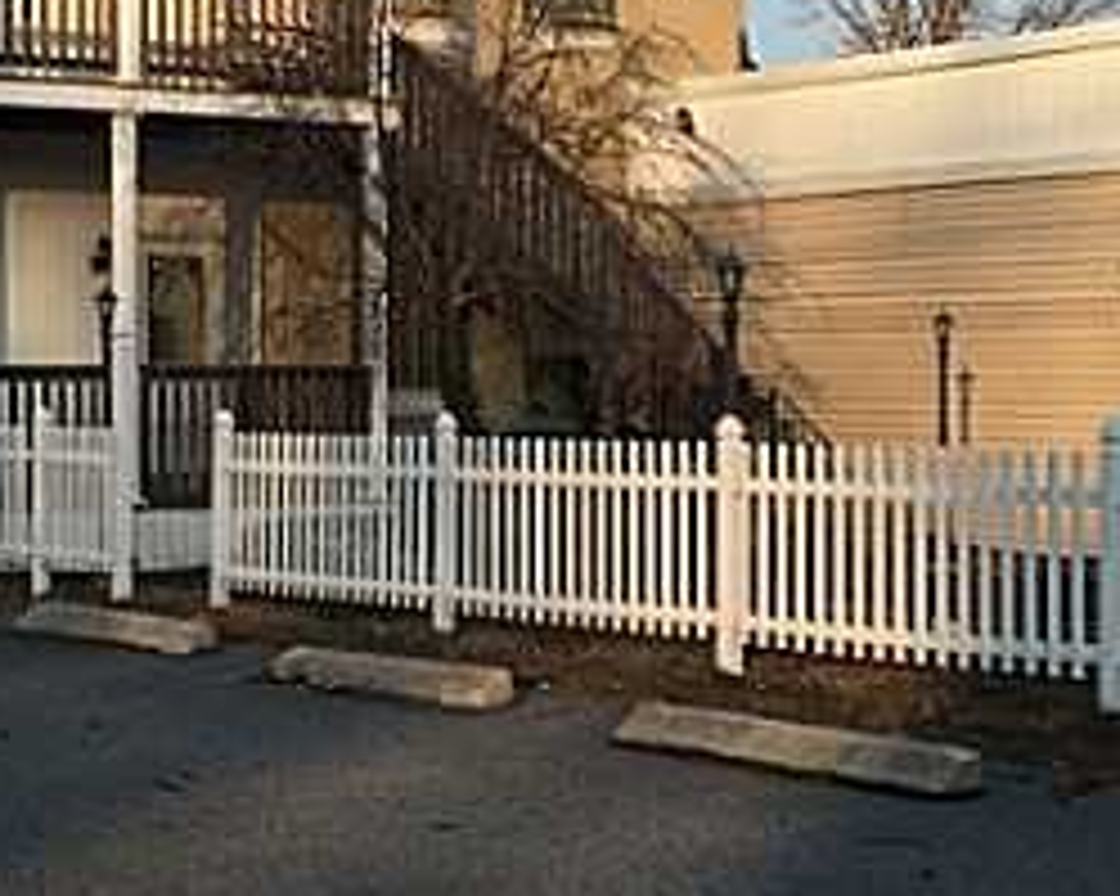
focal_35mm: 91
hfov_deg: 21.0
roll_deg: -0.3
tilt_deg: -2.3
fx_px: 3015
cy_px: 491
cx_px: 405
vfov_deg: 16.9
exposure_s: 1/879
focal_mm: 4.15
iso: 32
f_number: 2.2
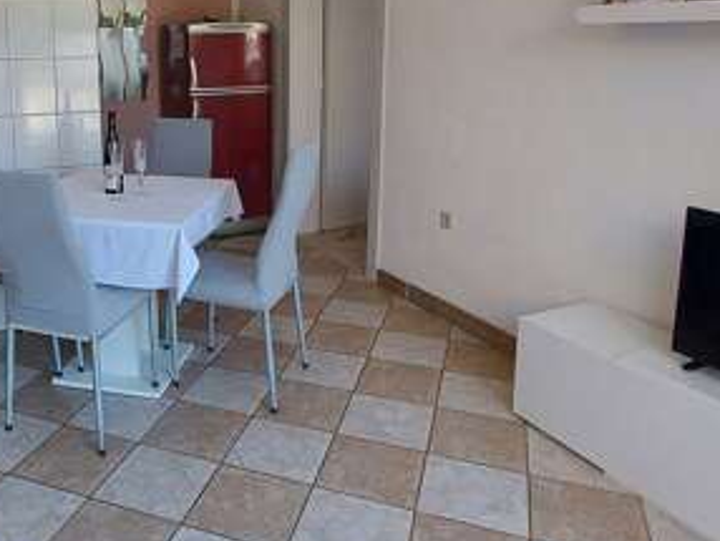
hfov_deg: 56.5
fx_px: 645
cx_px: 218
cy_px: 169
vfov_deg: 44.6
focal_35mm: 31
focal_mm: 1.74
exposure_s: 1/100
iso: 100
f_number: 2.2
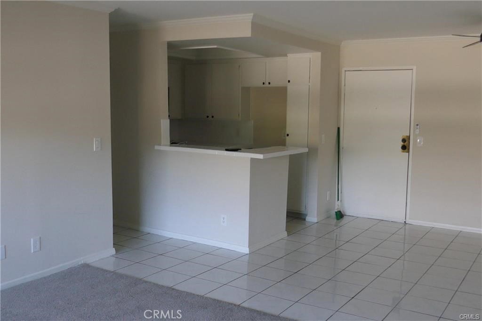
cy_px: 160
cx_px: 241
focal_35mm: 37
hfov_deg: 51.9
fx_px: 495
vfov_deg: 35.9
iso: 1600
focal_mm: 9.1
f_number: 2.8
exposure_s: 1/400
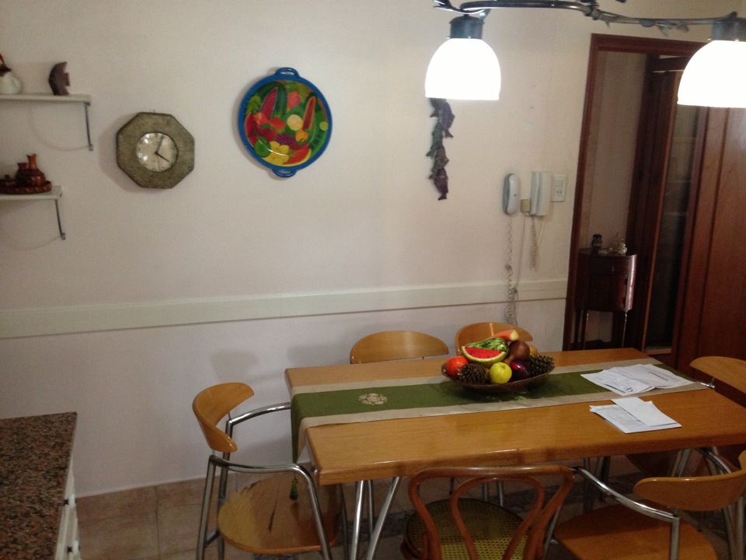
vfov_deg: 42.9
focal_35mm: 33
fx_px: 711
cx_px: 373
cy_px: 280
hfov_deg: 55.4
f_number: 2.4
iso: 250
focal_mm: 4.13
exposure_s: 1/20
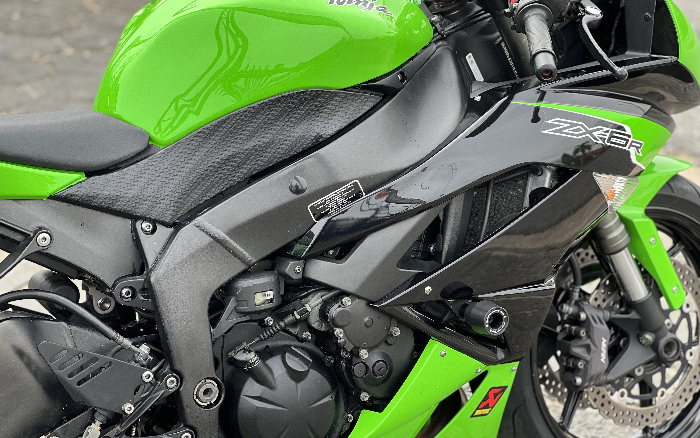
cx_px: 349
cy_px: 244
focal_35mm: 82
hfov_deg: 25.2
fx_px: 1564
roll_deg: -0.1
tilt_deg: -22.0
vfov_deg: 15.9
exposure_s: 1/121
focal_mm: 9
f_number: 2.8
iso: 32
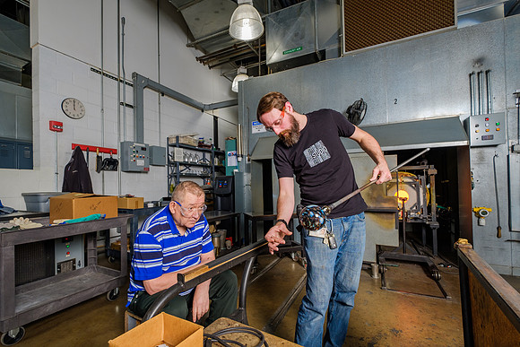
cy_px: 179
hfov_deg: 97.6
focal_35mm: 16
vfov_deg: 74.6
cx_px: 254
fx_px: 228
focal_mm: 10
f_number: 4
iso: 200
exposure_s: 1/125
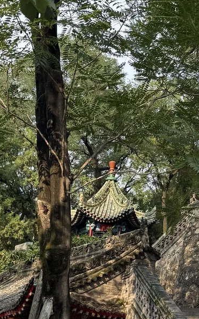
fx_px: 598
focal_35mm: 69
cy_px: 175
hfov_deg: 18.1
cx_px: 227
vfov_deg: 29.8
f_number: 1.78
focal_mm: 6.76
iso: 80
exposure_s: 1/1192
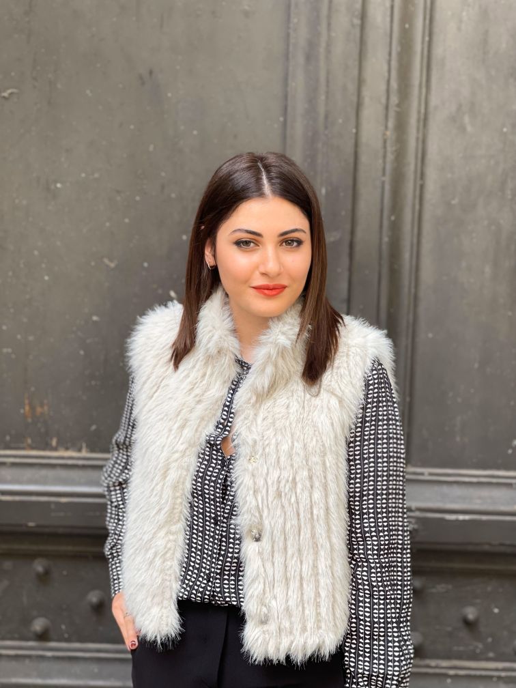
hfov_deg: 22.9
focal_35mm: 64
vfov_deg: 30.3
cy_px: 344
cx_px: 258
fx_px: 1272
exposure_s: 1/121
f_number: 2.2
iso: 50
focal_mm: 7.5
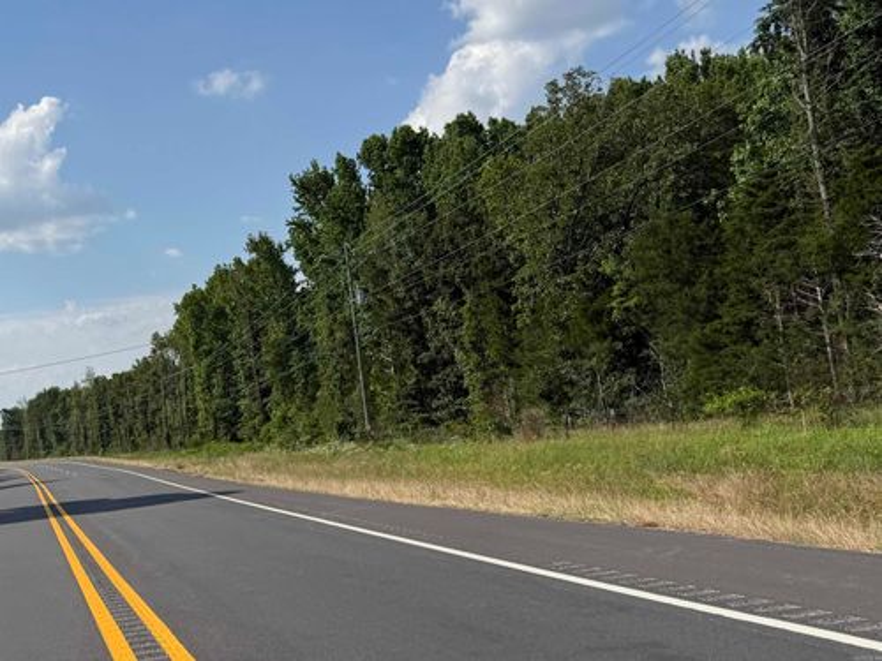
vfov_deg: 56.8
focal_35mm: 24
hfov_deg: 71.6
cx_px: 441
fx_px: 612
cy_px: 330
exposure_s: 1/6711
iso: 80
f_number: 1.78
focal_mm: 6.76
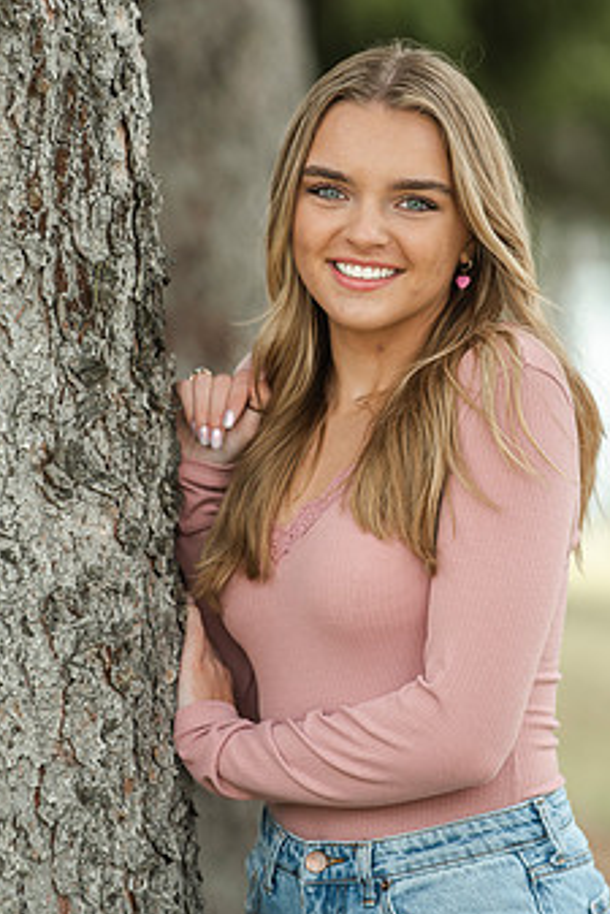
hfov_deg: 5.2
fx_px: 6779
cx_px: 344
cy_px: 347
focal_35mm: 267
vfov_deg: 7.7
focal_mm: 200
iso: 800
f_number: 3.5
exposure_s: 1/80
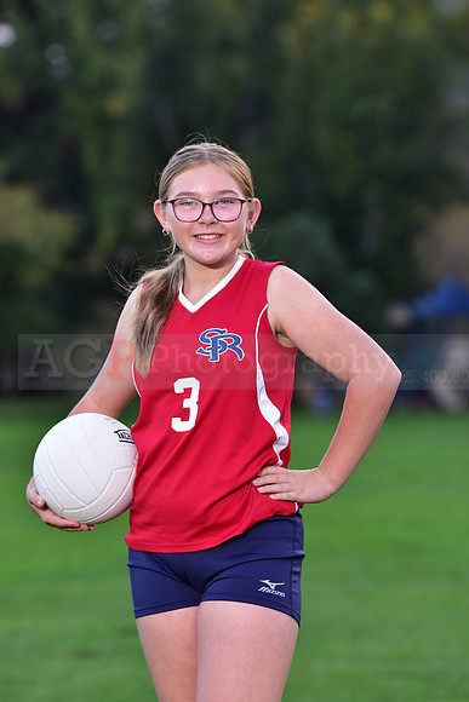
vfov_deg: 11.7
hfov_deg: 7.9
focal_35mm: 175
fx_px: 3417
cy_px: 351
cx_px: 234
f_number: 4.5
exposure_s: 1/250
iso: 400
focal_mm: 175
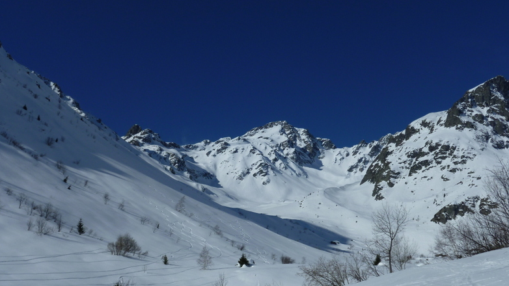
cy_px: 194
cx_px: 253
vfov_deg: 30.2
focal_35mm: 39
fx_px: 526
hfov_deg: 51.6
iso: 80
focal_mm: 6.3
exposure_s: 1/250
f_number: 11
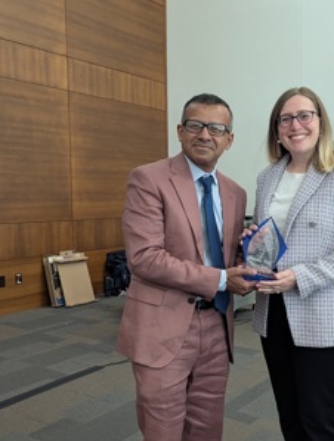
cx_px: 235
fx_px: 512
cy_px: 234
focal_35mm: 40
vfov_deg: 46.7
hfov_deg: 35.6
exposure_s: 1/120
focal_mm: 6.81
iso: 805
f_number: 1.85
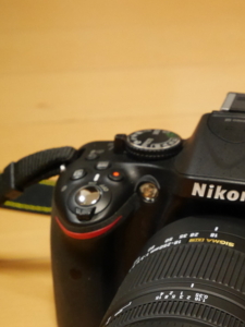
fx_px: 1208
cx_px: 217
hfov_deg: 11.5
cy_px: 307
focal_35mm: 128
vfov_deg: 15.2
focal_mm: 32
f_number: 5.6
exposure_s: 1/50
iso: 3200
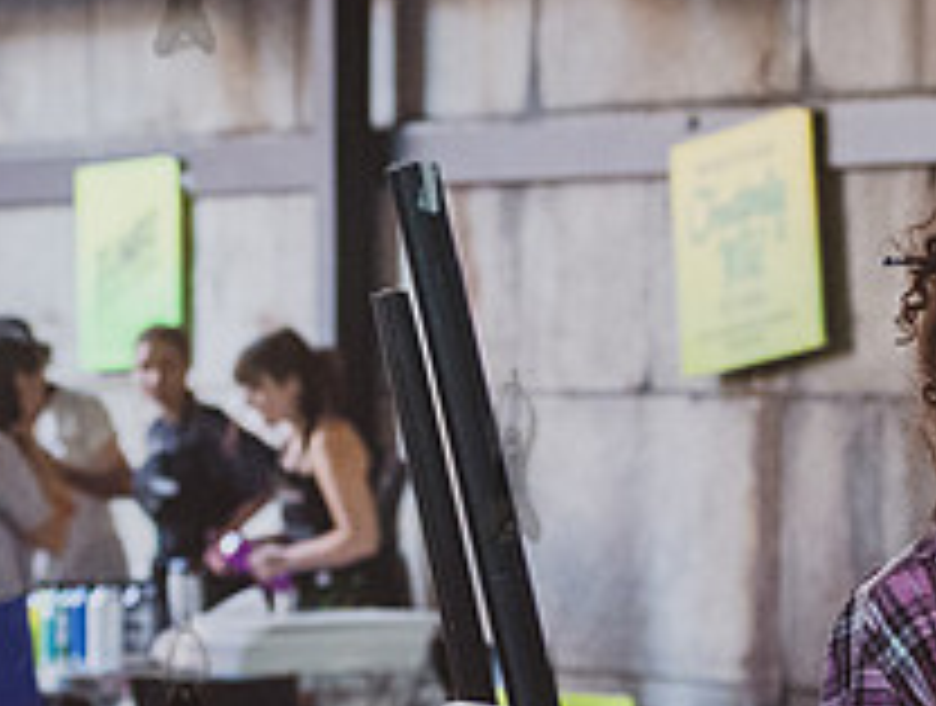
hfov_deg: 7.4
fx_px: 7182
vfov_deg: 5.6
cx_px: 930
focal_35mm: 265
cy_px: 631
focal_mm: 80
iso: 3200
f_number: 4
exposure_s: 1/160
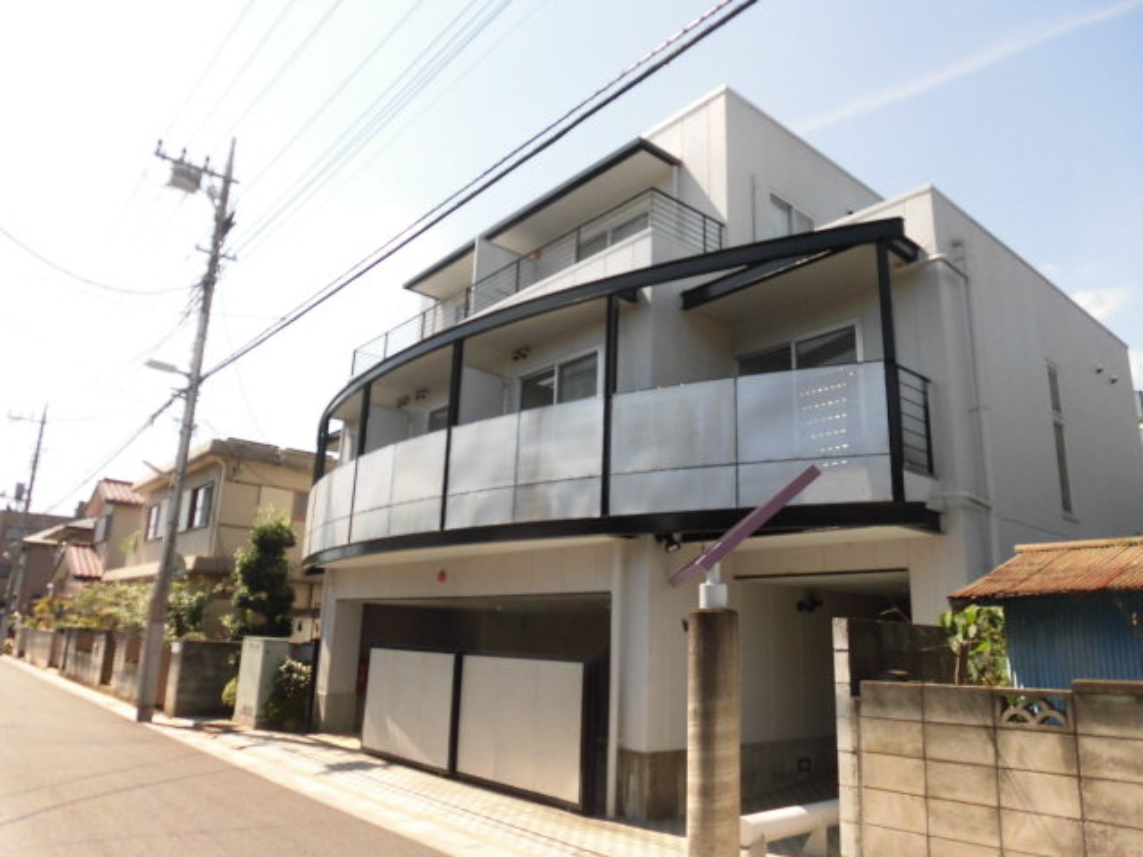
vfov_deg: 56.8
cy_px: 428
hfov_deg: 71.6
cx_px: 572
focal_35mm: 24
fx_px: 792
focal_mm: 4.3
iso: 100
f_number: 3.1
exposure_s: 1/800
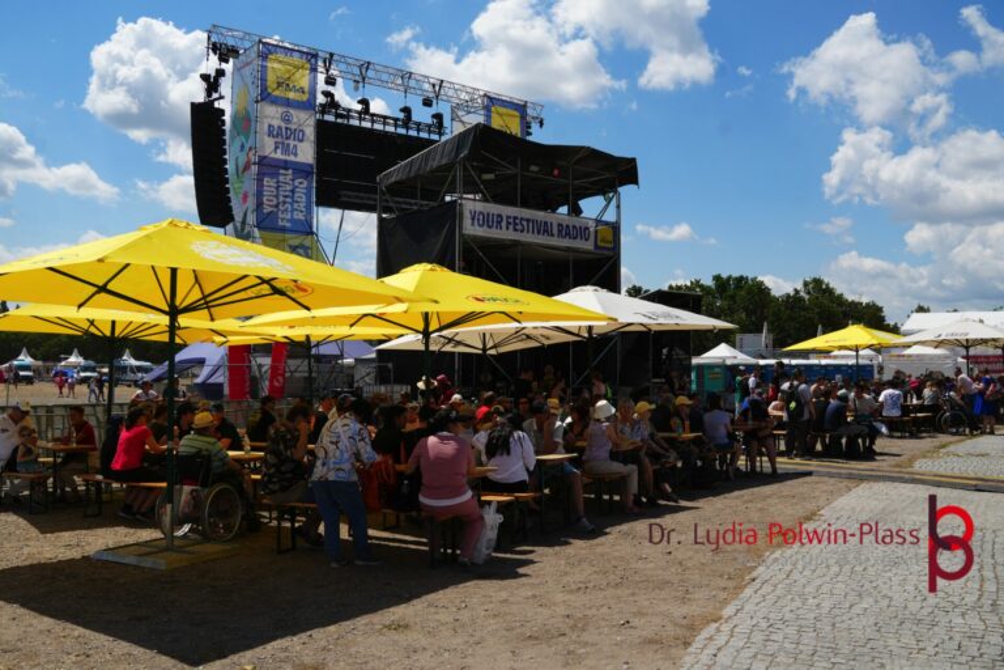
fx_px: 837
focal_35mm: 30
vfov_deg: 43.6
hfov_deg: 61.9
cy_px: 335
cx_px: 502
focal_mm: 20
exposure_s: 1/250
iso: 100
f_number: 10
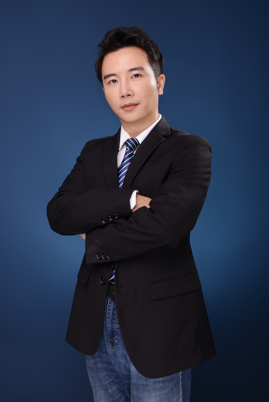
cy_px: 201
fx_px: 448
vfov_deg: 48.4
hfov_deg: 33.4
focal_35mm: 40
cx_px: 134
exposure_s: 1/160
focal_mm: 40
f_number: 7.1
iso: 160
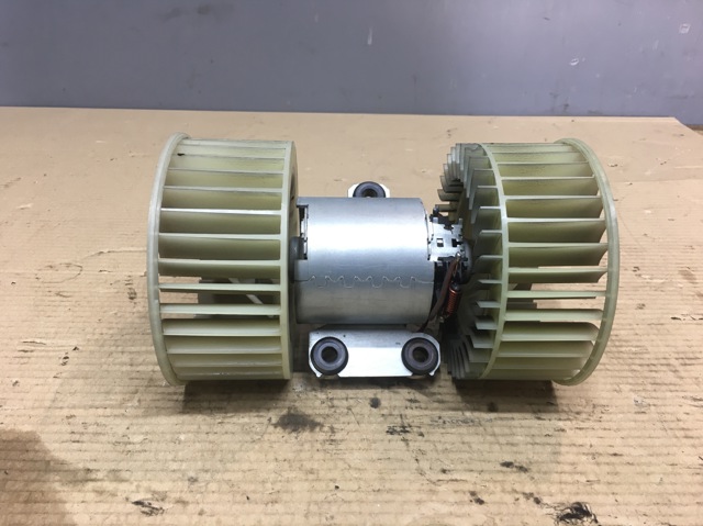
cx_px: 352
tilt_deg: -29.3
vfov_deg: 48.2
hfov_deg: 61.7
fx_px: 589
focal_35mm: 29
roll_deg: -1.9
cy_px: 263
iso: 64
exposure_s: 1/33
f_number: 2.2
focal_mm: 4.15
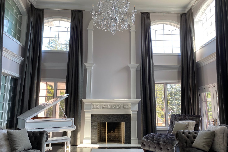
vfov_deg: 46.4
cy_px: 83
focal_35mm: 28
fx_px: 177
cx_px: 117
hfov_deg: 65.5
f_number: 1.8
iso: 64
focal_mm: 4.25
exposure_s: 1/121
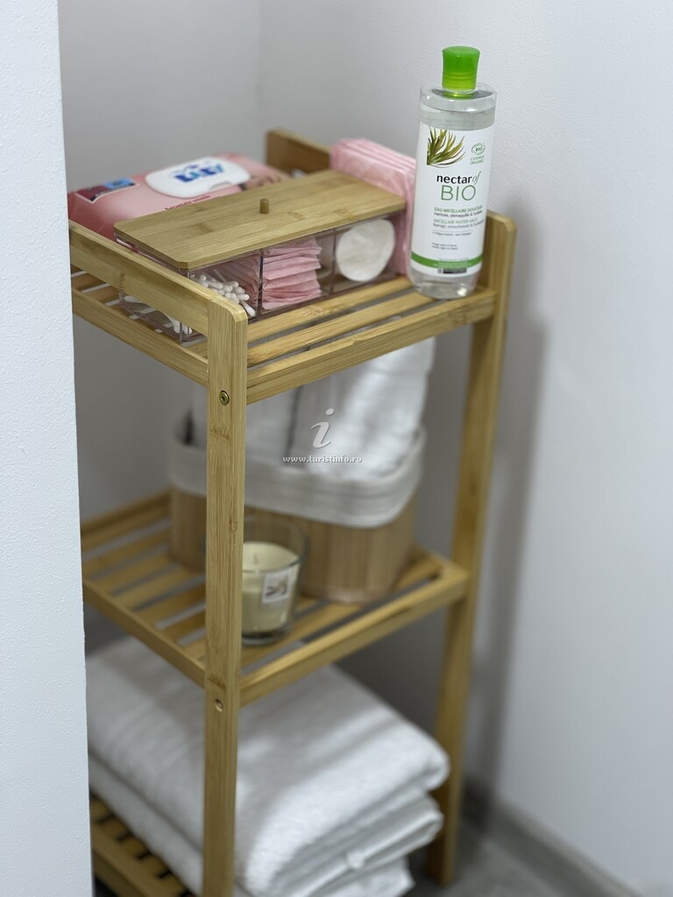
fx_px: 1659
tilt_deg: -28.6
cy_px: 448
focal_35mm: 64
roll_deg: -2.6
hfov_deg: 22.9
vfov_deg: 30.3
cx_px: 336
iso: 100
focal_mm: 7.5
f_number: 2.2
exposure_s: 1/100
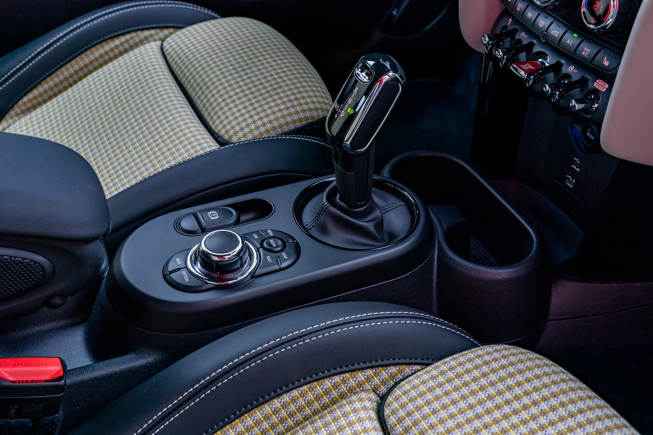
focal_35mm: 45
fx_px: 816
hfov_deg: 43.6
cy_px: 218
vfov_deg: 29.9
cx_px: 326
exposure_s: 1/8
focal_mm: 45
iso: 160
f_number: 8
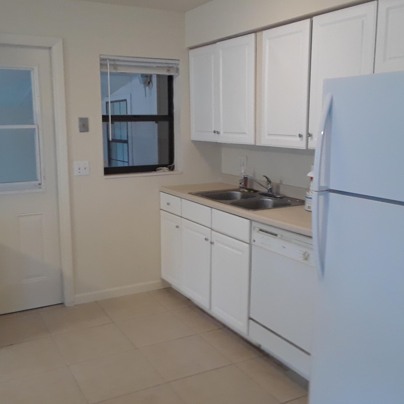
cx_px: 172
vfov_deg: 46.0
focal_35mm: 36
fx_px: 475
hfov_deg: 45.9
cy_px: 199
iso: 160
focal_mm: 2.47
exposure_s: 1/15
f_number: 1.9
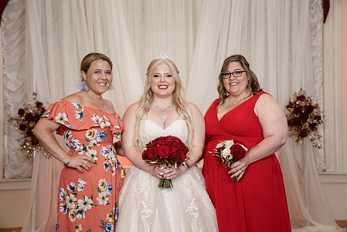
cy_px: 116
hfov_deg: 33.4
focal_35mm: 60
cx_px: 174
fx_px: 578
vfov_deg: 22.6
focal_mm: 60
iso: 2000
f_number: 4
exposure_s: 1/160
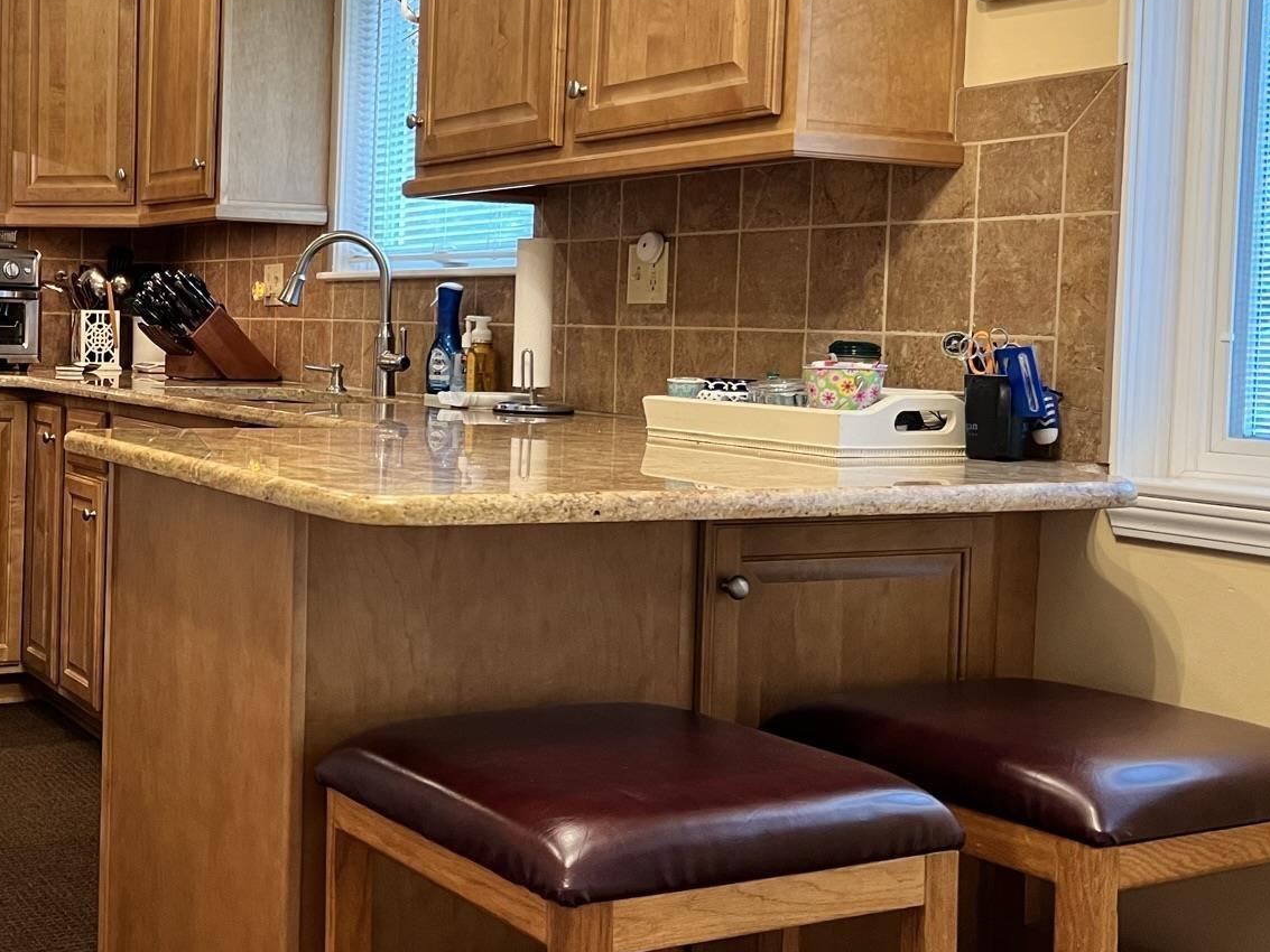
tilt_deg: -2.8
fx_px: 1725
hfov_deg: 38.5
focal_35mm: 47
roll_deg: -1.6
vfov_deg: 30.8
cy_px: 379
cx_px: 206
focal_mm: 5.7
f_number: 1.5
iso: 200
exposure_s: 1/60
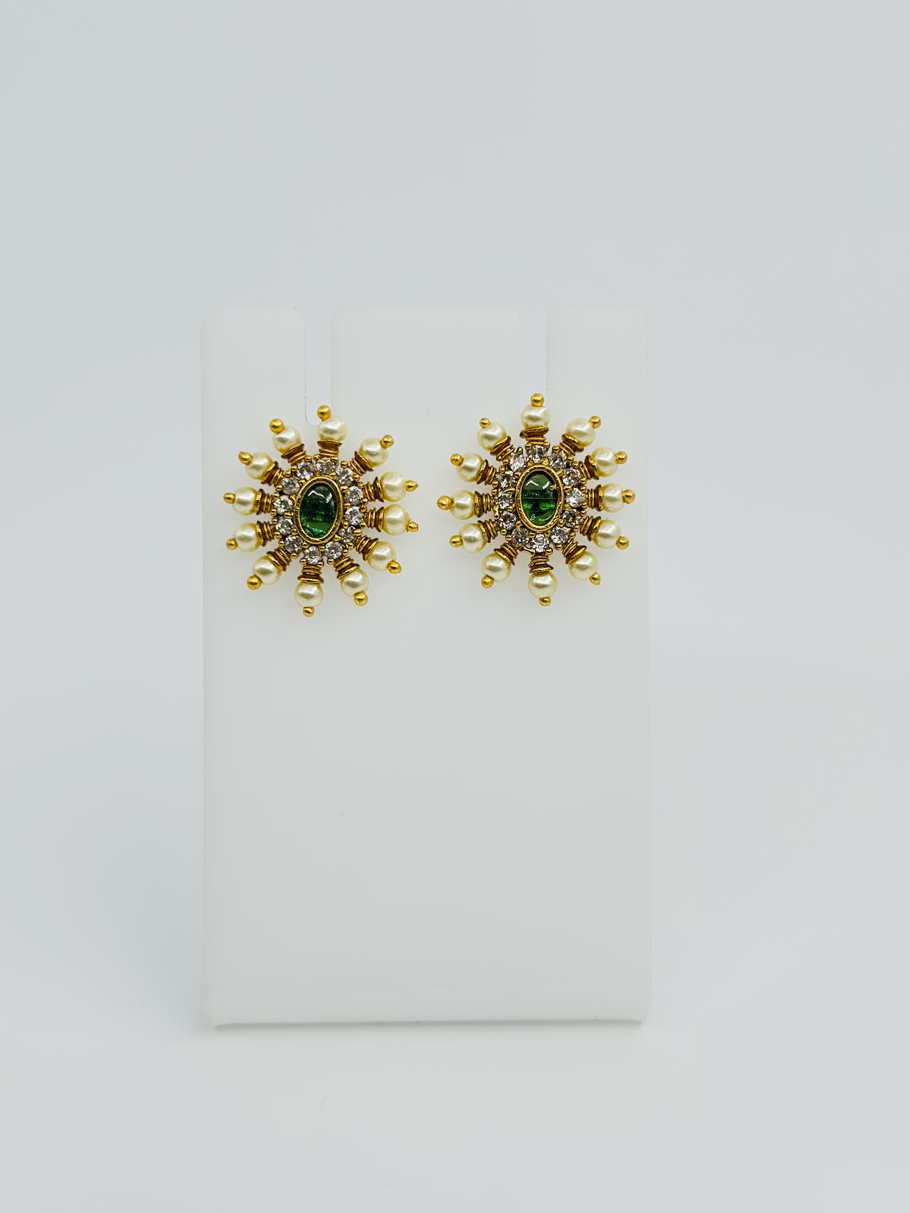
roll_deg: -0.4
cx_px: 455
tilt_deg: -21.4
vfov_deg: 39.7
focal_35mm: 48
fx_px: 1682
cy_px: 606
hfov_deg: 30.3
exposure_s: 1/1030
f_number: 1.78
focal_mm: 6.86
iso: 80
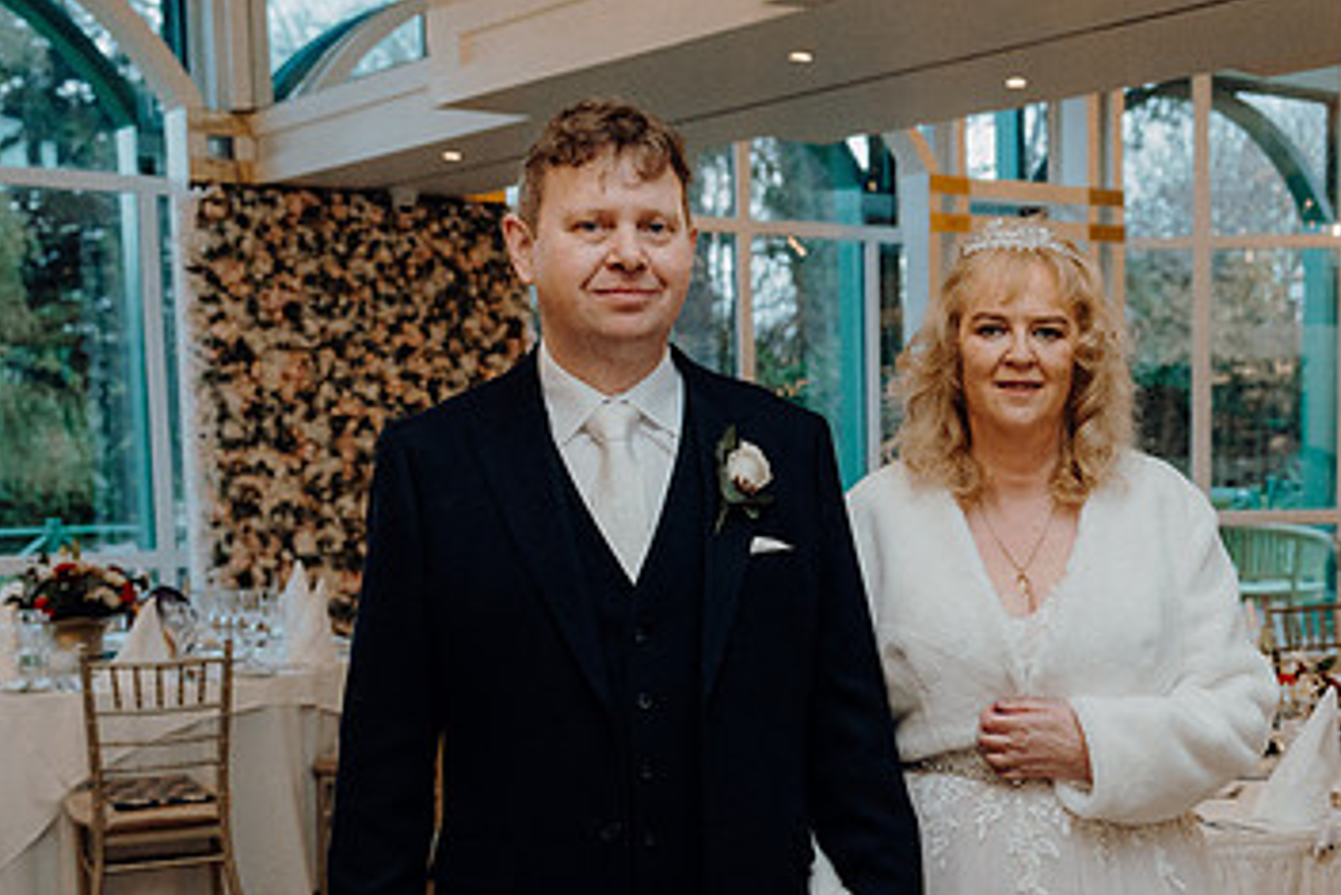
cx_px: 949
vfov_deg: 24.0
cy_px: 668
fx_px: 2087
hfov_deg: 35.1
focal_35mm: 56
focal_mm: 34
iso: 2500
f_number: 3.5
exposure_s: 1/200
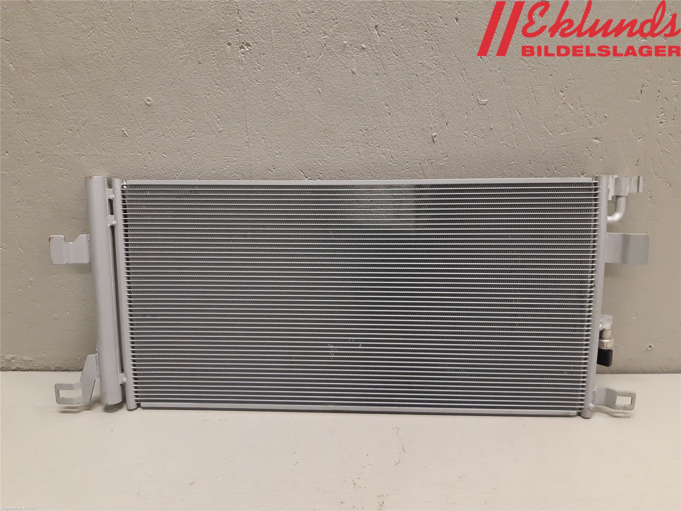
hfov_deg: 67.3
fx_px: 511
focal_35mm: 26
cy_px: 256
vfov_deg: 53.1
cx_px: 340
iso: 200
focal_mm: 3.93
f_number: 1.7
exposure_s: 1/50
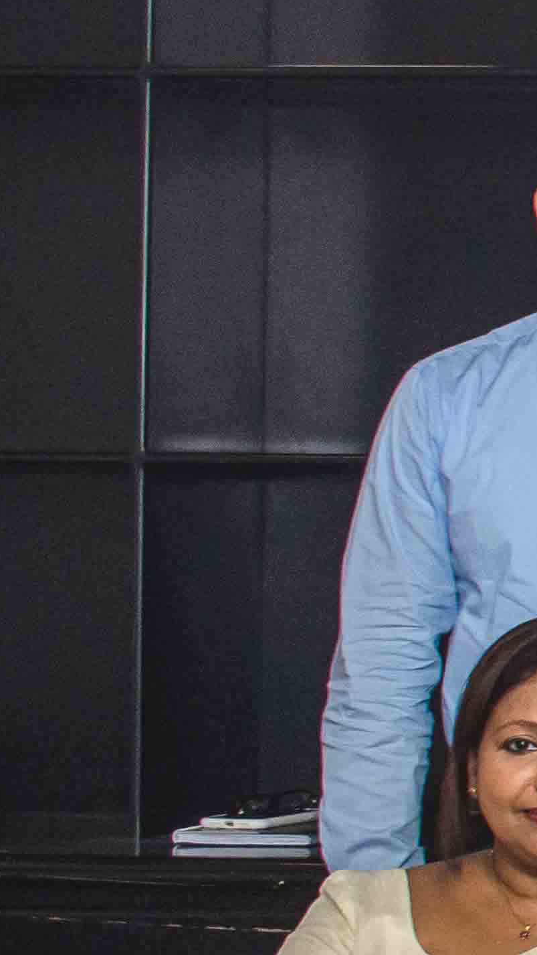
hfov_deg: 6.9
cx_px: 1976
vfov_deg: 14.8
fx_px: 3669
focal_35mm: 145
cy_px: 417
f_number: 3.8
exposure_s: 1/250
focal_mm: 22
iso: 320
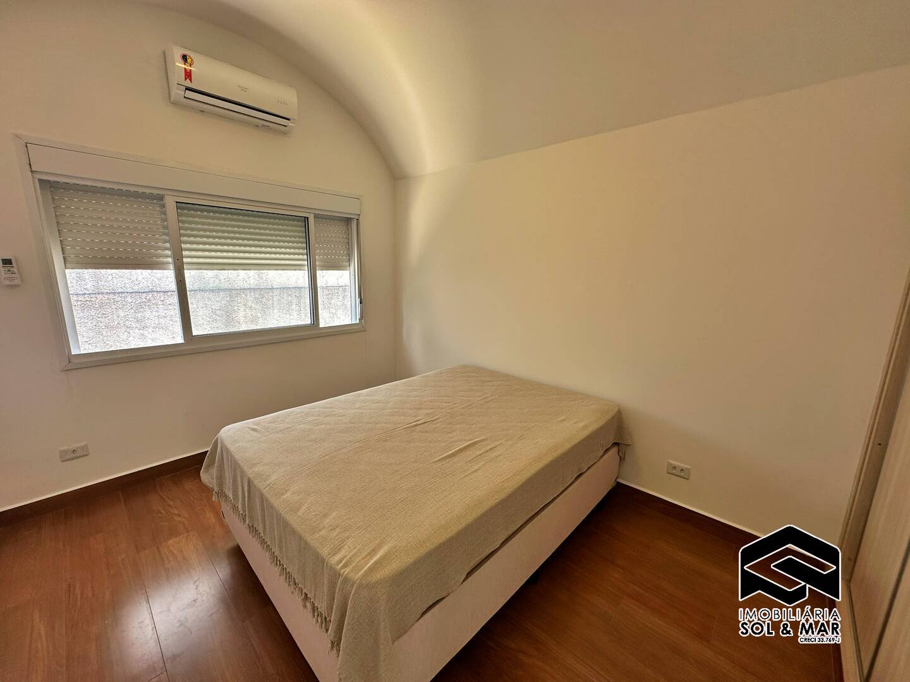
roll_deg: -1.2
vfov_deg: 85.7
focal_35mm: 14
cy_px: 341
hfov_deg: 102.1
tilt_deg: -10.4
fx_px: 368
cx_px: 455
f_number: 2.2
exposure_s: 1/99
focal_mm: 2.22
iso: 40
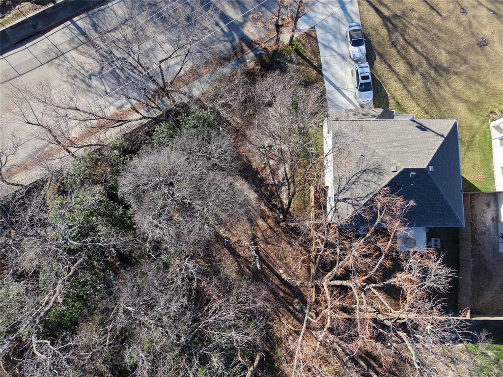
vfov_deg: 56.8
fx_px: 349
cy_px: 188
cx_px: 252
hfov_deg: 71.6
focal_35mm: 24
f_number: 1.8
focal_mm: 8.67
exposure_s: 1/800
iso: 100
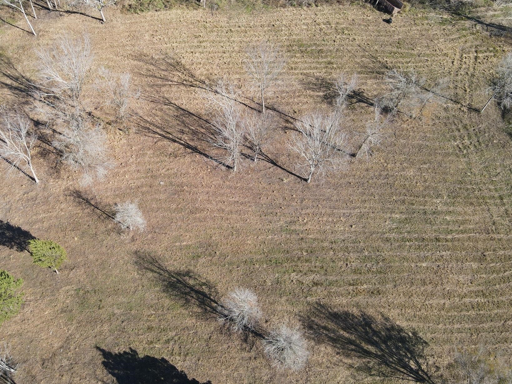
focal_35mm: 30
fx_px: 444
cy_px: 173
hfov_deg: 59.4
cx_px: 200
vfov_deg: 46.7
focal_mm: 4.5
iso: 100
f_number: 2.8
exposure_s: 1/320
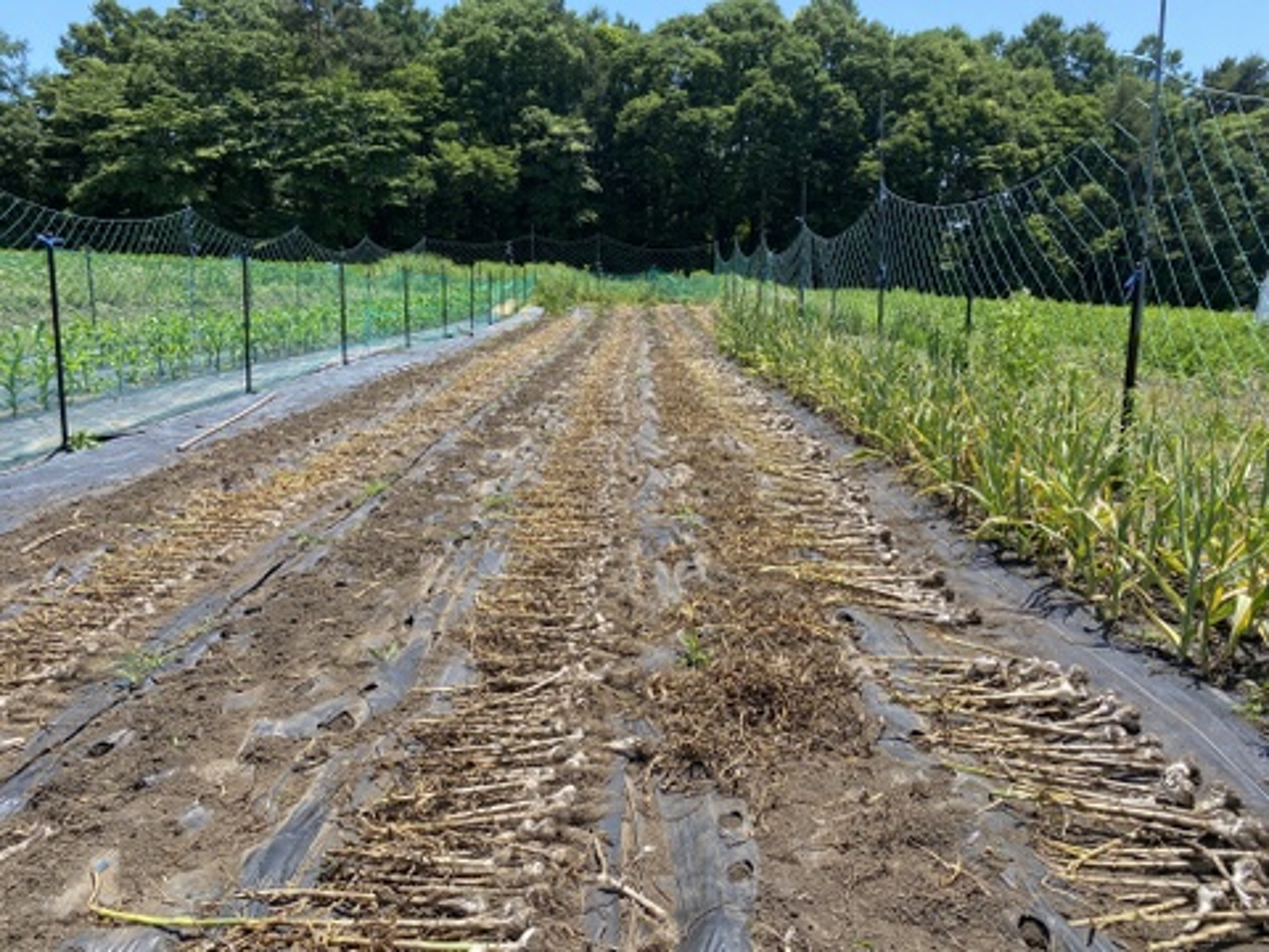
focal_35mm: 26
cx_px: 634
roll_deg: -0.3
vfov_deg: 53.1
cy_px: 476
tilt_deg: -12.2
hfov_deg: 67.3
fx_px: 953
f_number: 1.8
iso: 32
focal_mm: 4.25
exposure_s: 1/1629
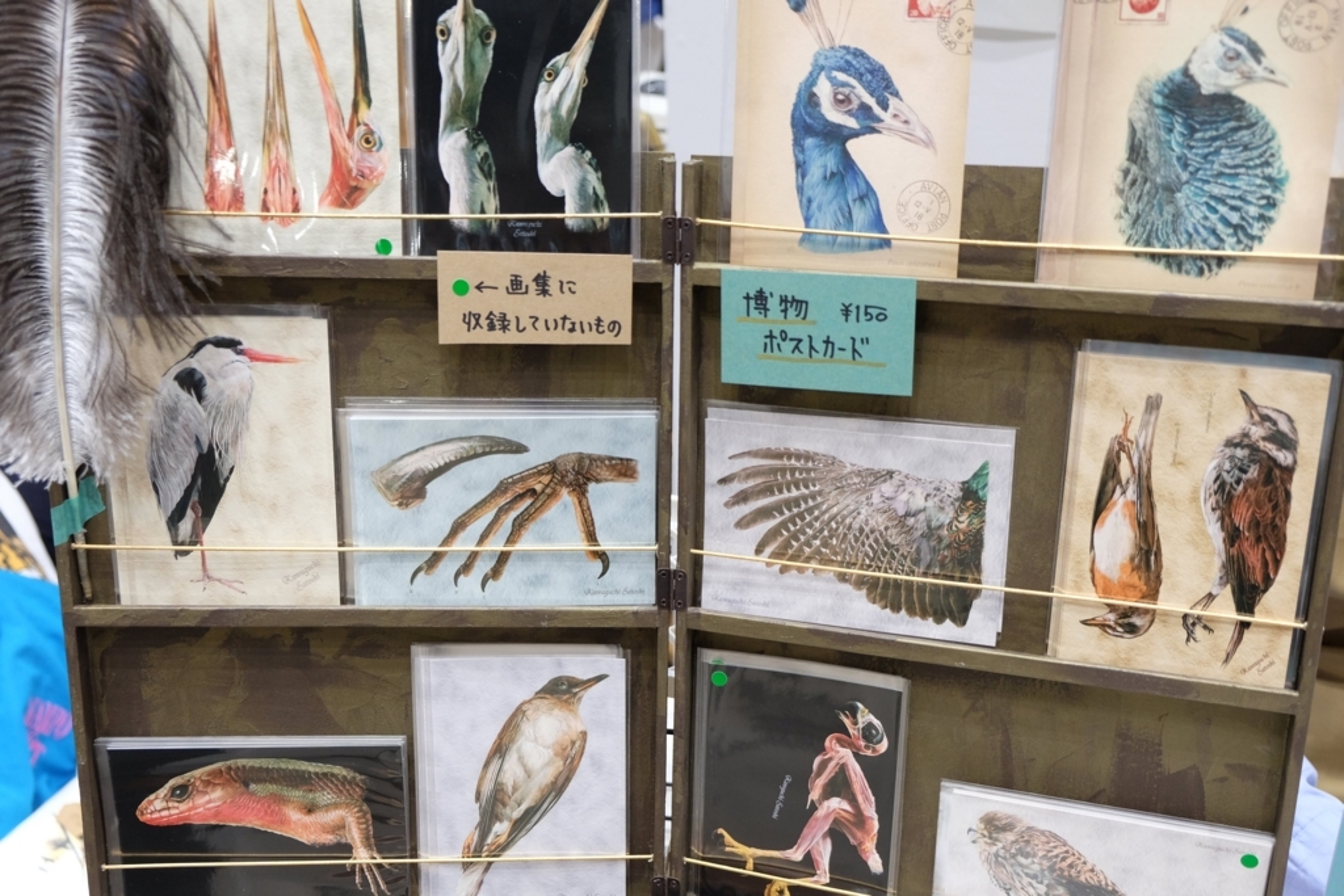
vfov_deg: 37.9
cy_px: 448
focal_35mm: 35
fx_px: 1307
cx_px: 672
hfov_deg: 54.4
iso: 1000
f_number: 3.2
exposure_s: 1/60
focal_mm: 23.3
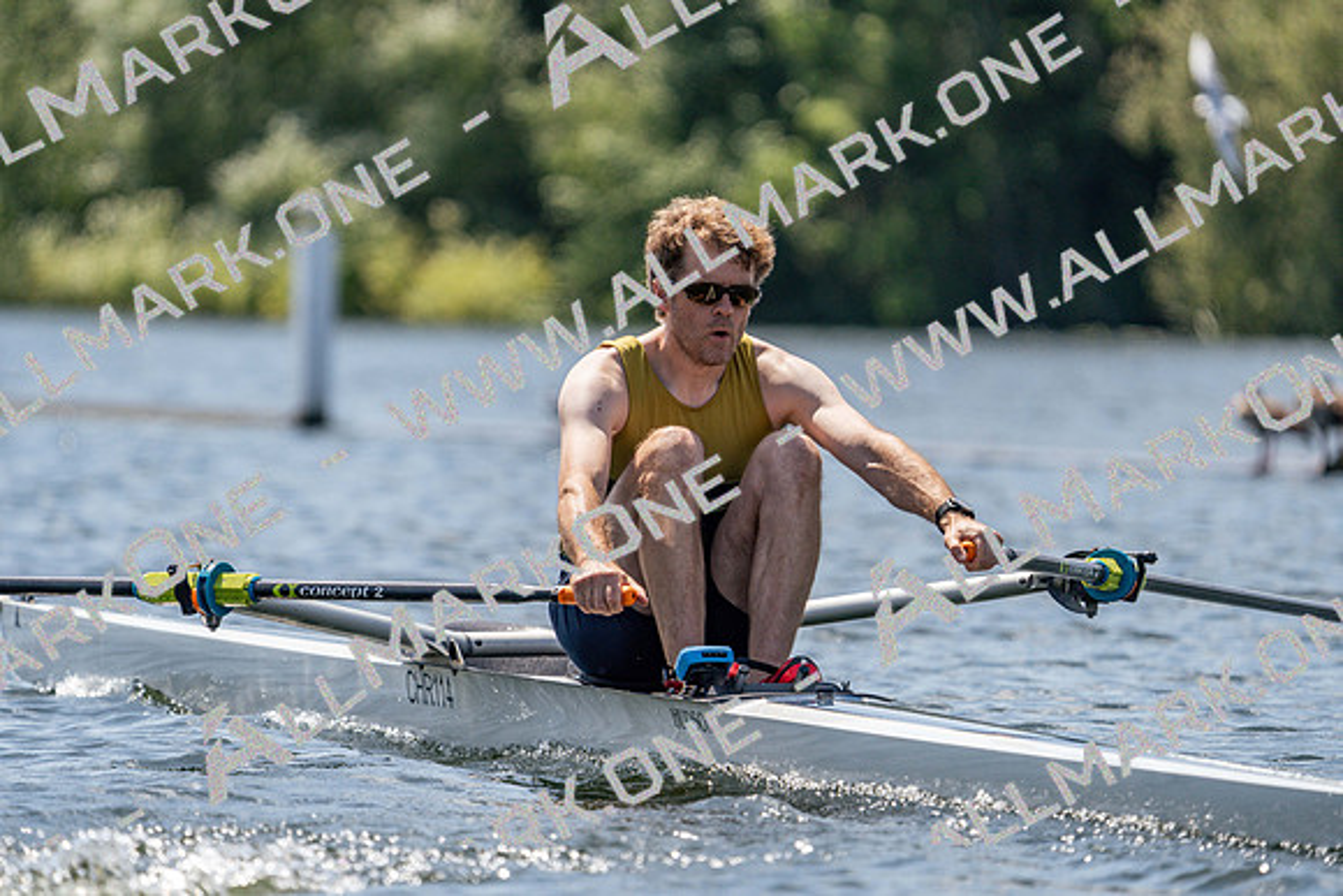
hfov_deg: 4.9
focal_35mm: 422
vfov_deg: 3.3
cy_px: 448
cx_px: 672
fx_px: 15746
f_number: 6.3
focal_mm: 422
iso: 320
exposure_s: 1/2000
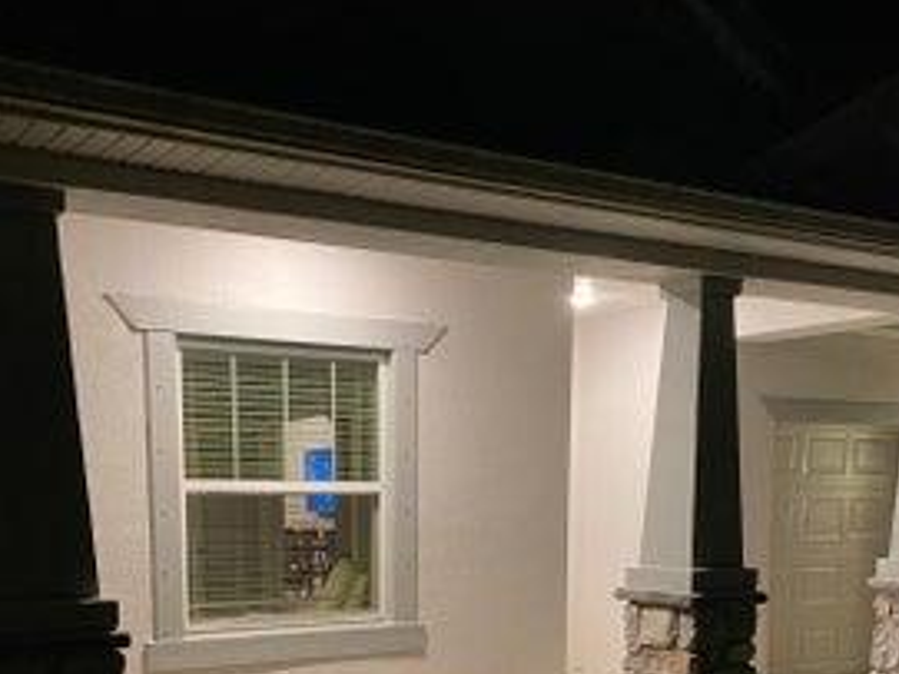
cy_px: 654
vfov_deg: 29.6
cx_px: 381
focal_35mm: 46
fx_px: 1194
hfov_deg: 41.1
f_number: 1.8
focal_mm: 4.25
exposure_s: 1/30
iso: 500
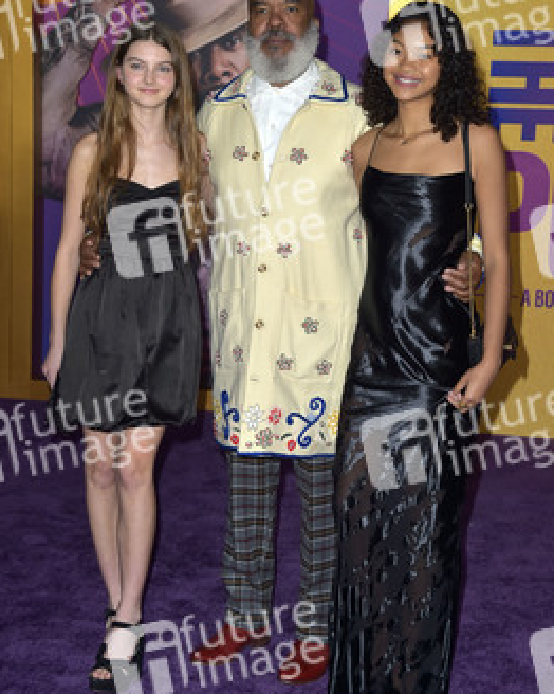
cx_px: 278
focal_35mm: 71
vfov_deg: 26.8
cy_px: 334
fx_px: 1457
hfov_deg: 21.5
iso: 320
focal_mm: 62
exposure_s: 1/250
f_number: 6.3
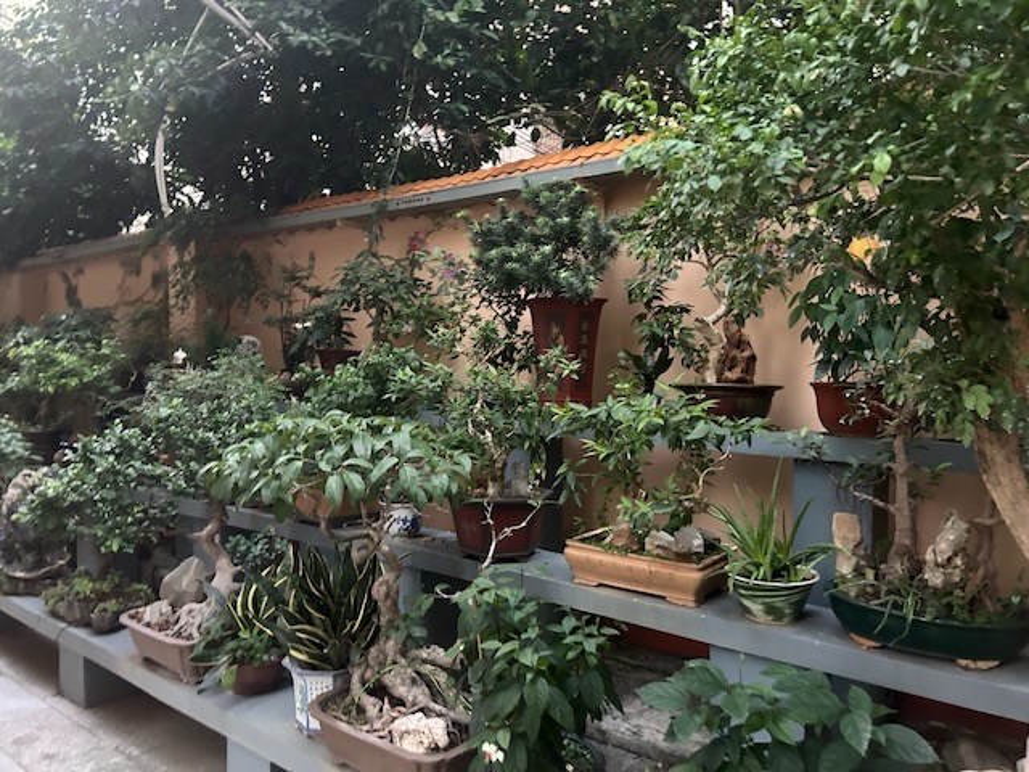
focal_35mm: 26
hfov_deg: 67.3
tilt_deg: -1.5
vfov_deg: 53.1
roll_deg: -0.5
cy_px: 386
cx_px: 514
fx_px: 773
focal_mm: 5.7
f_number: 1.5
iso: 640
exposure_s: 1/32
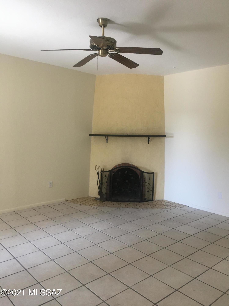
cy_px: 153
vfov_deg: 61.7
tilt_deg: -6.9
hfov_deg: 48.2
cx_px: 114
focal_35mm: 29
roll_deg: -0.8
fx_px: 256
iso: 64
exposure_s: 1/33
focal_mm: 4.15
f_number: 2.2
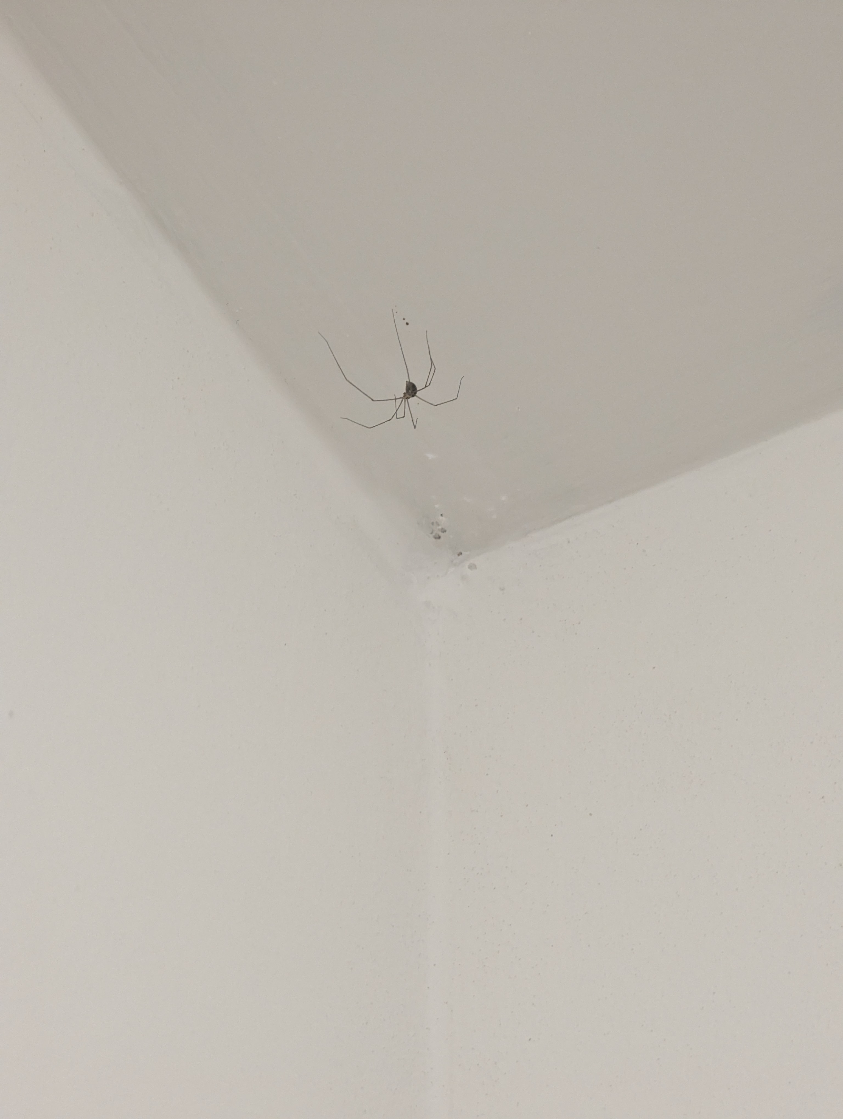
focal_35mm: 117
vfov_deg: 16.8
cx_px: 422
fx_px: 3790
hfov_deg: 12.7
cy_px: 560
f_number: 3.5
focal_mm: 19
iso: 747
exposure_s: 1/81.8
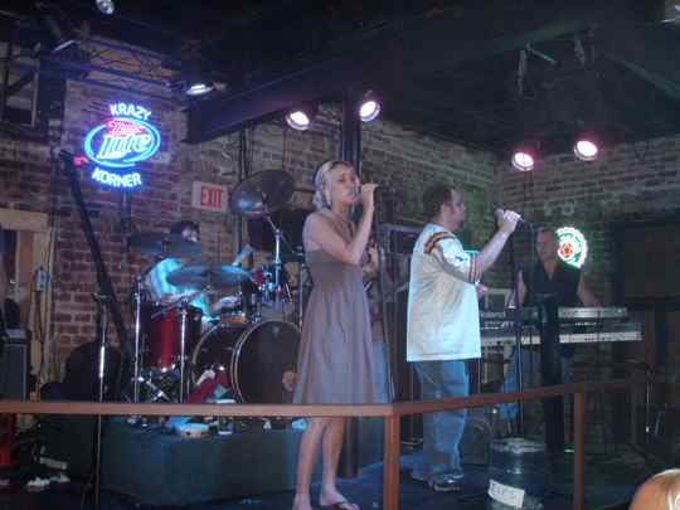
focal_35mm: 38
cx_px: 340
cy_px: 255
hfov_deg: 49.0
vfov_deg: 37.7
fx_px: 746
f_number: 3.5
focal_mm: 6.7
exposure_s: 1/30
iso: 320
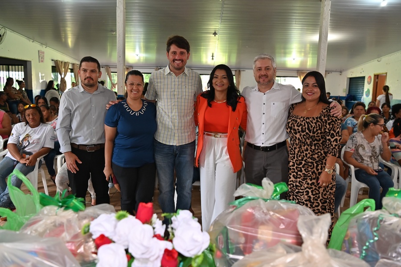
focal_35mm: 29
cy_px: 134
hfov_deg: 63.7
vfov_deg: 44.9
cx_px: 200
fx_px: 323
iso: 640
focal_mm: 29
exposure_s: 1/60
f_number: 4
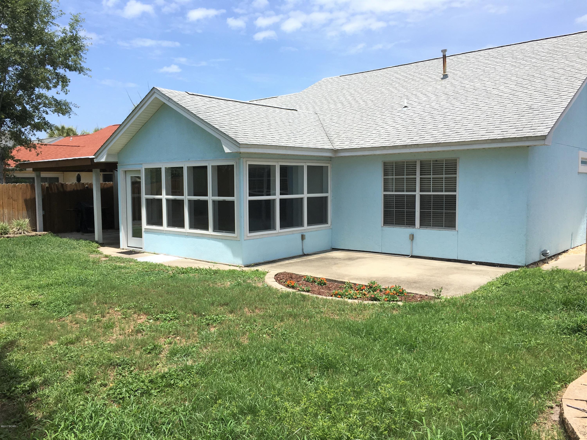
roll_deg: -0.6
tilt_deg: -4.3
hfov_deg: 61.7
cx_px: 294
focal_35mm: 29
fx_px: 492
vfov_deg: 48.2
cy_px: 220
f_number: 2.2
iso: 25
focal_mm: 4.15
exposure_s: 1/1637
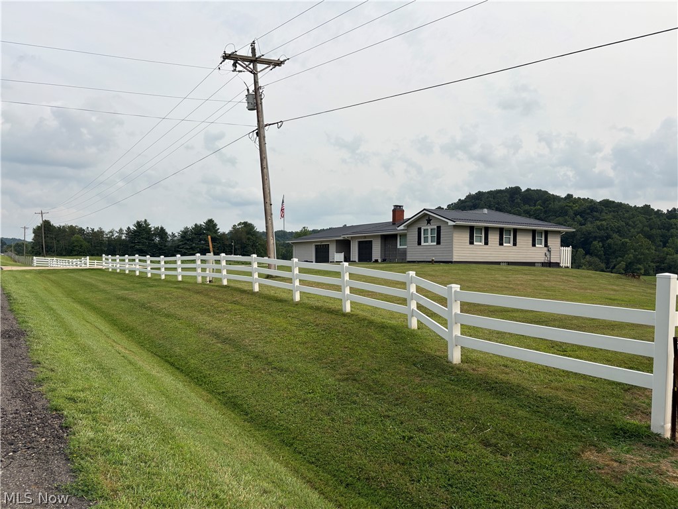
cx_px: 339
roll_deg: +0.2
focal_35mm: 26
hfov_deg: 67.3
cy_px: 254
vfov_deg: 53.1
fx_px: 509
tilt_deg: +0.9
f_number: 1.6
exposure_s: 1/2364
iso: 50
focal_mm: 5.96
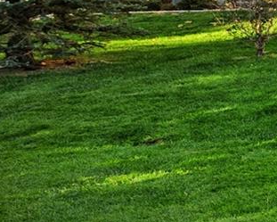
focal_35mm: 82
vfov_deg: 17.3
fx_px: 672
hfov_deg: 15.8
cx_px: 611
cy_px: -90
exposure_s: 1/125
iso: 400
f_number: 8
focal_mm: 17
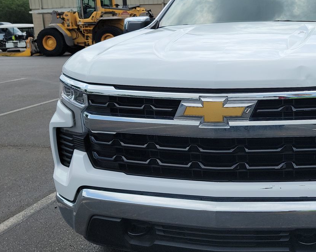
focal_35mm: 45
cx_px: 250
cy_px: 98
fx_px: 421
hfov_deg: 39.6
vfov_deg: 33.3
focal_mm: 6.7
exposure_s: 1/1063
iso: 50
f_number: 1.8
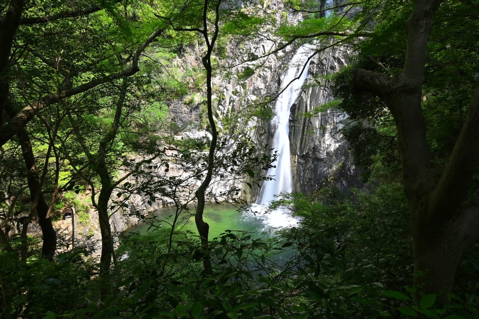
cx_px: 240
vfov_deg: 53.1
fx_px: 319
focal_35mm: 24
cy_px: 160
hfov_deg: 73.7
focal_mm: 16
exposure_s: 1/6
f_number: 11
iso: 100
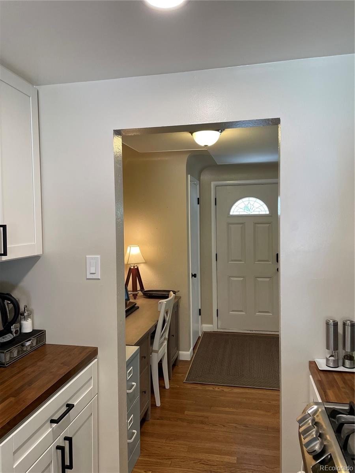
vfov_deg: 67.3
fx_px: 356
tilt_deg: -0.7
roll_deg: +1.0
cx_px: 178
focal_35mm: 26
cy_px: 236
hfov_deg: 53.1
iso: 125
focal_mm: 4.2
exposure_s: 1/120
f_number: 1.6
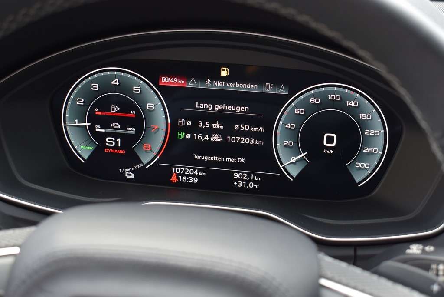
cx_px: 222
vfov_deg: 28.1
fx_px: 592
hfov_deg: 41.1
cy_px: 148
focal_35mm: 48
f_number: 5
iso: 400
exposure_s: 1/100
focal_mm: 32
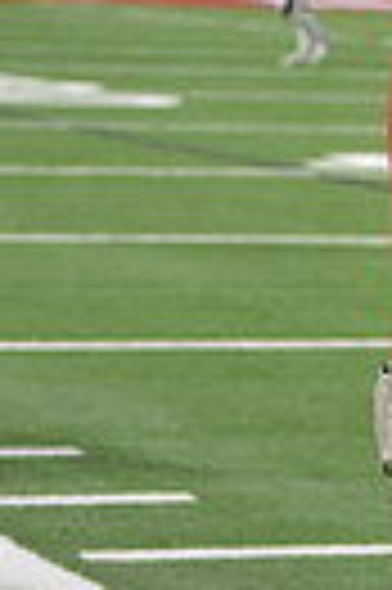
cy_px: 248
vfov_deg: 7.7
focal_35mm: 268
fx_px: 4389
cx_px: 599
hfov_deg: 5.1
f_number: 2.8
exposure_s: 1/500
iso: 2200
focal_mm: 78
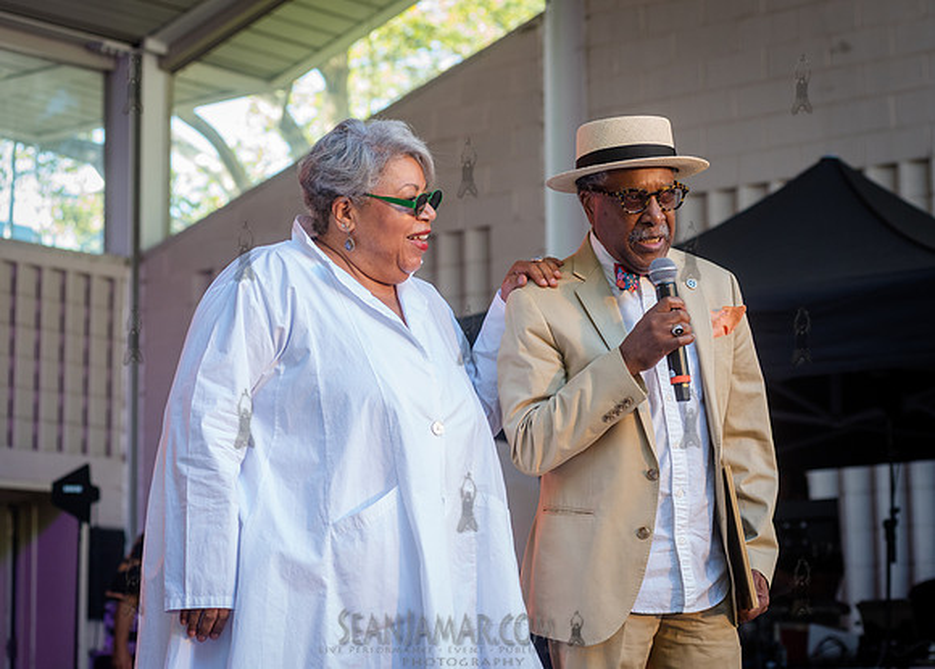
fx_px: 2377
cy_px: 312
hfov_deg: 22.2
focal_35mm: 89
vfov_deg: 16.0
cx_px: 535
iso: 800
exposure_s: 1/200
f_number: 4.5
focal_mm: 80
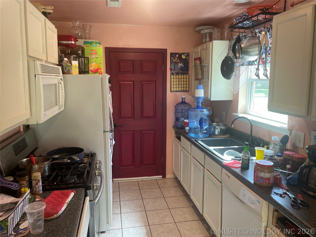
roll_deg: +0.4
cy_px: 118
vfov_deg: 53.1
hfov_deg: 67.3
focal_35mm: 26
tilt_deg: -8.0
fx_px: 237
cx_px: 158
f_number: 1.6
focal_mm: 4.2
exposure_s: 1/60
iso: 64
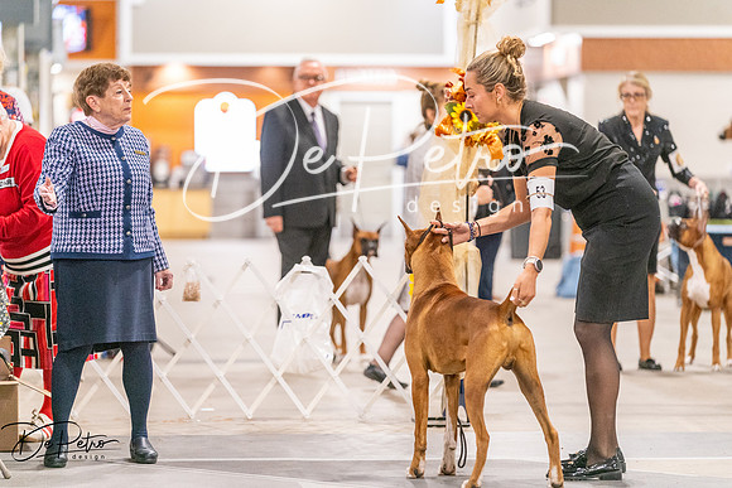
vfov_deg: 8.1
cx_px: 366
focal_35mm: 170
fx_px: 3457
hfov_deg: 12.1
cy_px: 244
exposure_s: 1/250
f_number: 3.2
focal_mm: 170
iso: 6400
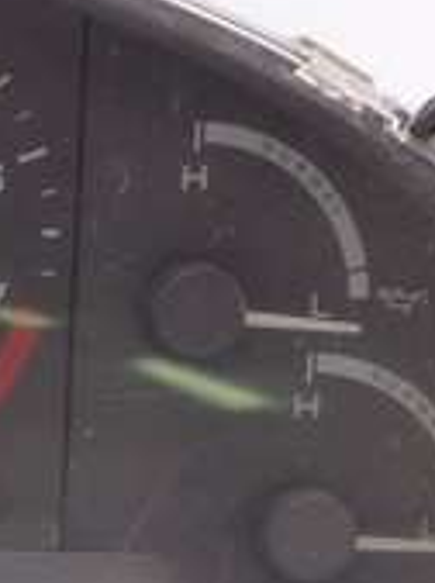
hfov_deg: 7.6
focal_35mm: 184
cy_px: 497
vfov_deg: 10.7
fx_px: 3095
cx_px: -539
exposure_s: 1/50
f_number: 3.2
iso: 200
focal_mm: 15.45
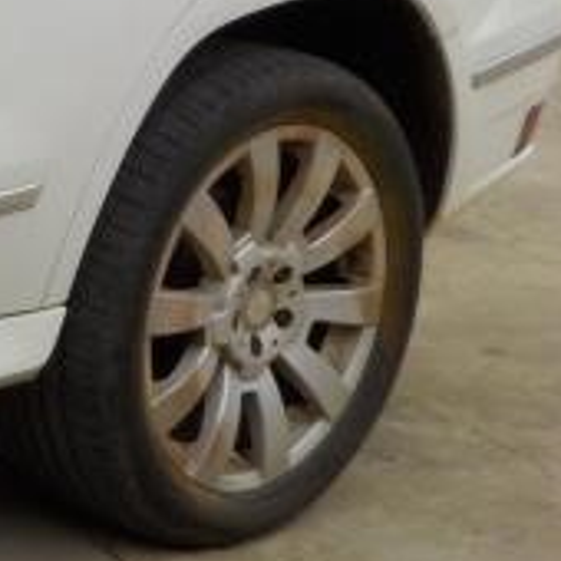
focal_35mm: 125
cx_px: -673
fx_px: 2292
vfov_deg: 13.8
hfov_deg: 11.9
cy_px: 40
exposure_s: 1/500
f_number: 3.3
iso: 125
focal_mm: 4.1
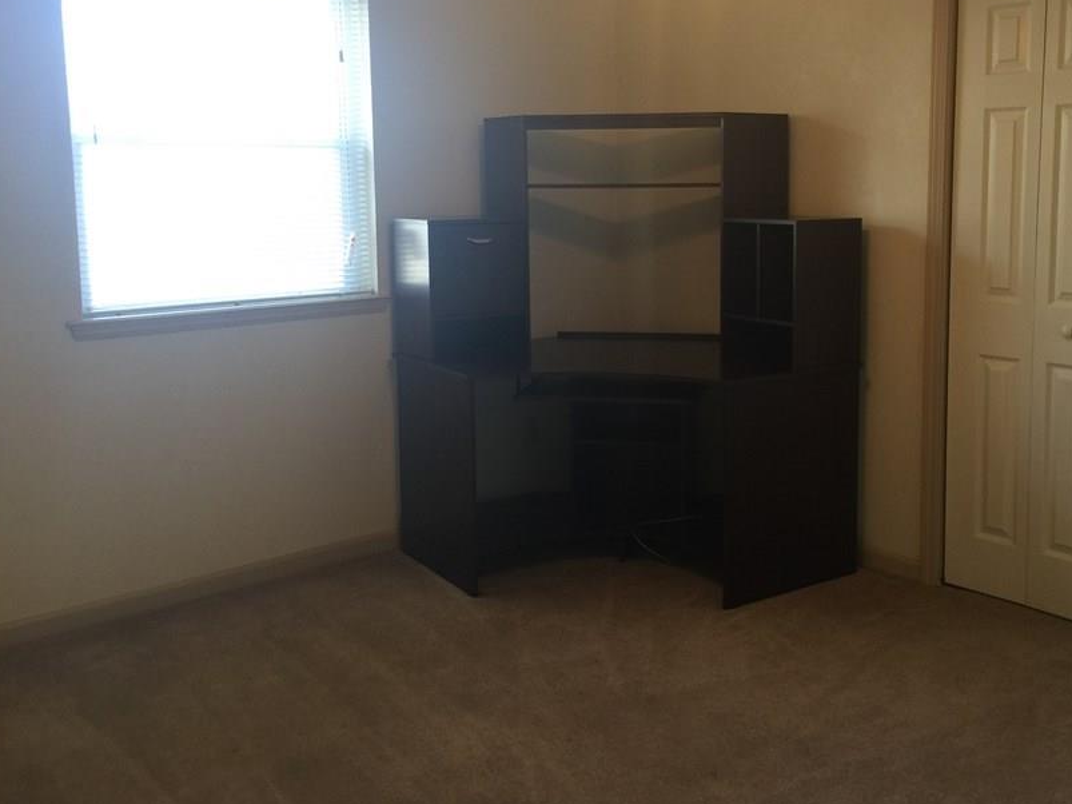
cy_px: 321
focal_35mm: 37
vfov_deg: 38.5
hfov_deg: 49.7
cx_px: 670
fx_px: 1146
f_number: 2.2
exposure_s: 1/15
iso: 40
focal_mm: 4.15
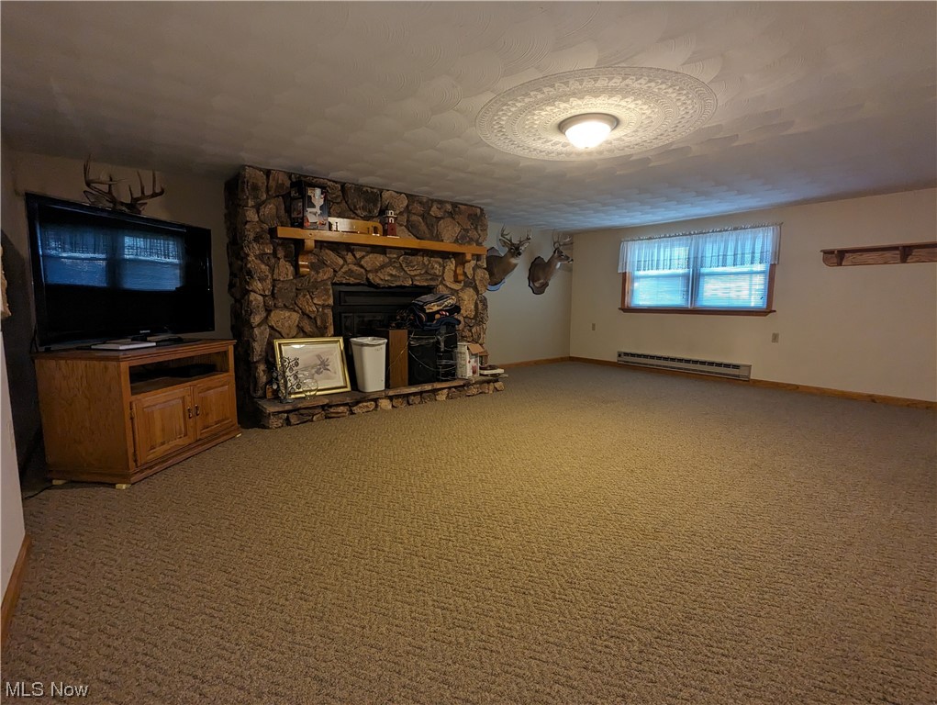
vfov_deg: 78.2
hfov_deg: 94.4
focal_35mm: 16
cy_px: 352
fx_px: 434
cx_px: 468
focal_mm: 2.35
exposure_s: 1/24
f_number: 2.2
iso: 203
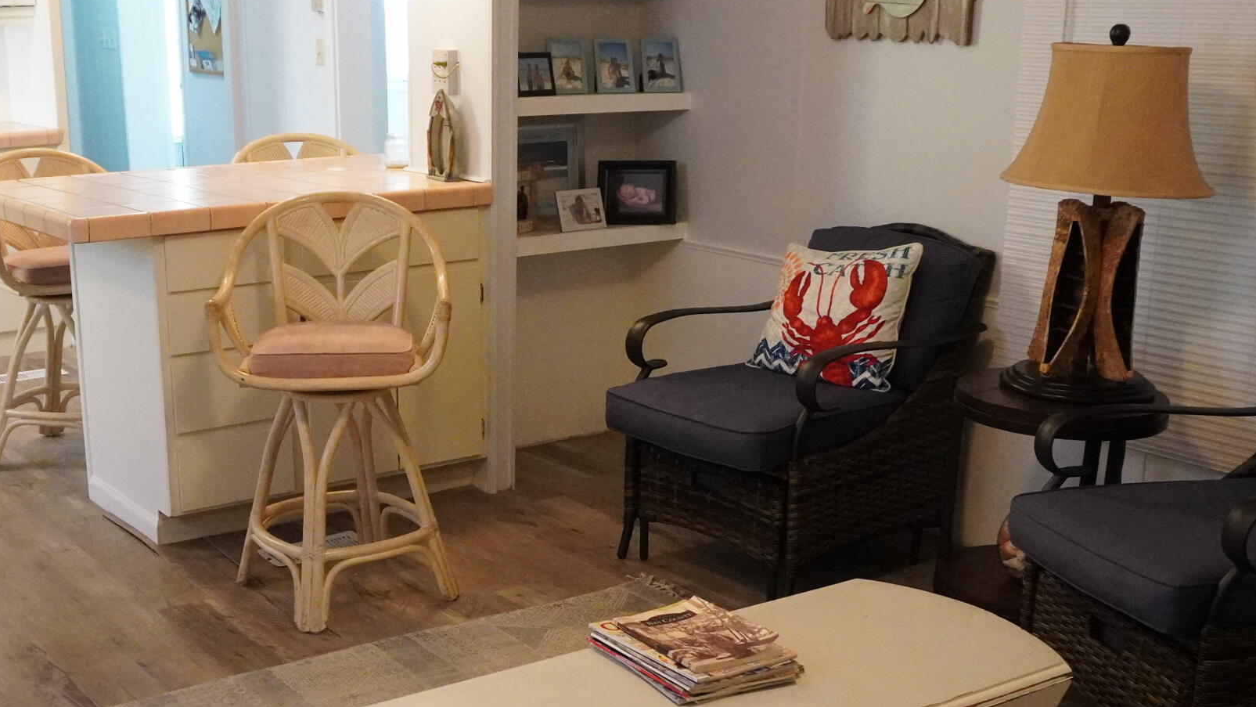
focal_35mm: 47
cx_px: 494
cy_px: 471
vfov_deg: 25.3
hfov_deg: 43.5
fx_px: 1565
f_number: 3.5
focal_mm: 16
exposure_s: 1/160
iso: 5000
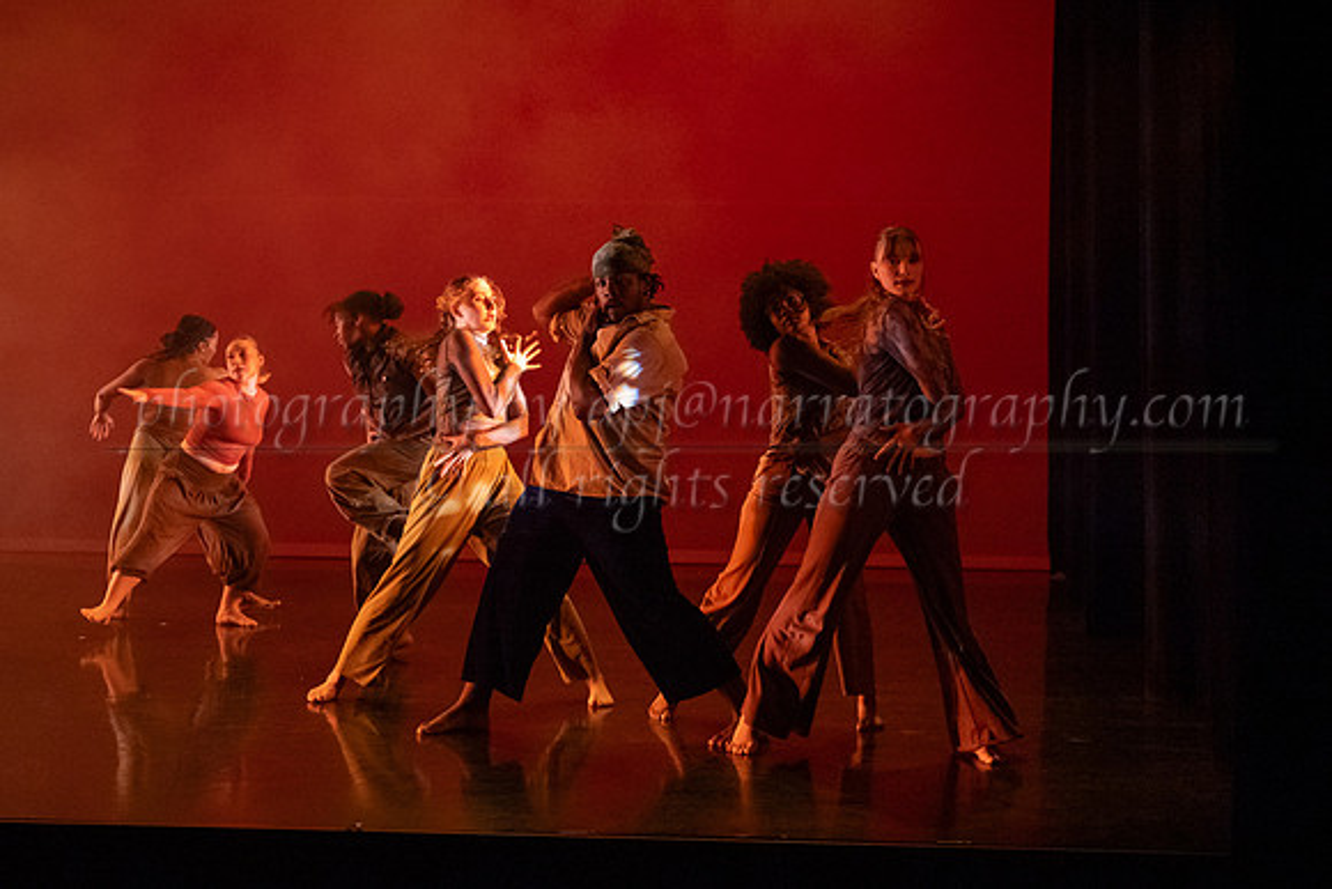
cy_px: 416
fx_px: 2235
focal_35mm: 60
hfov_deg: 33.1
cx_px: 776
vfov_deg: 22.5
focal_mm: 51
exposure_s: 1/400
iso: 6400
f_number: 3.5
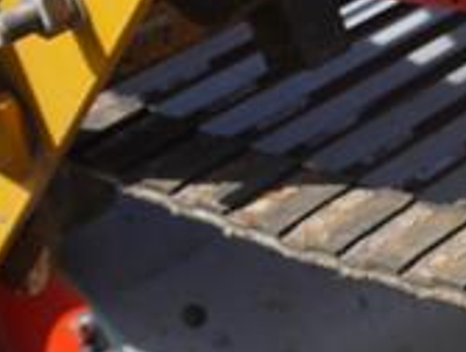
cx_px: 792
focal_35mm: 130
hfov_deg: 13.8
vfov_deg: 11.3
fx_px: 1754
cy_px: -45
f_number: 6.3
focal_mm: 17
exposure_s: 1/320
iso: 100
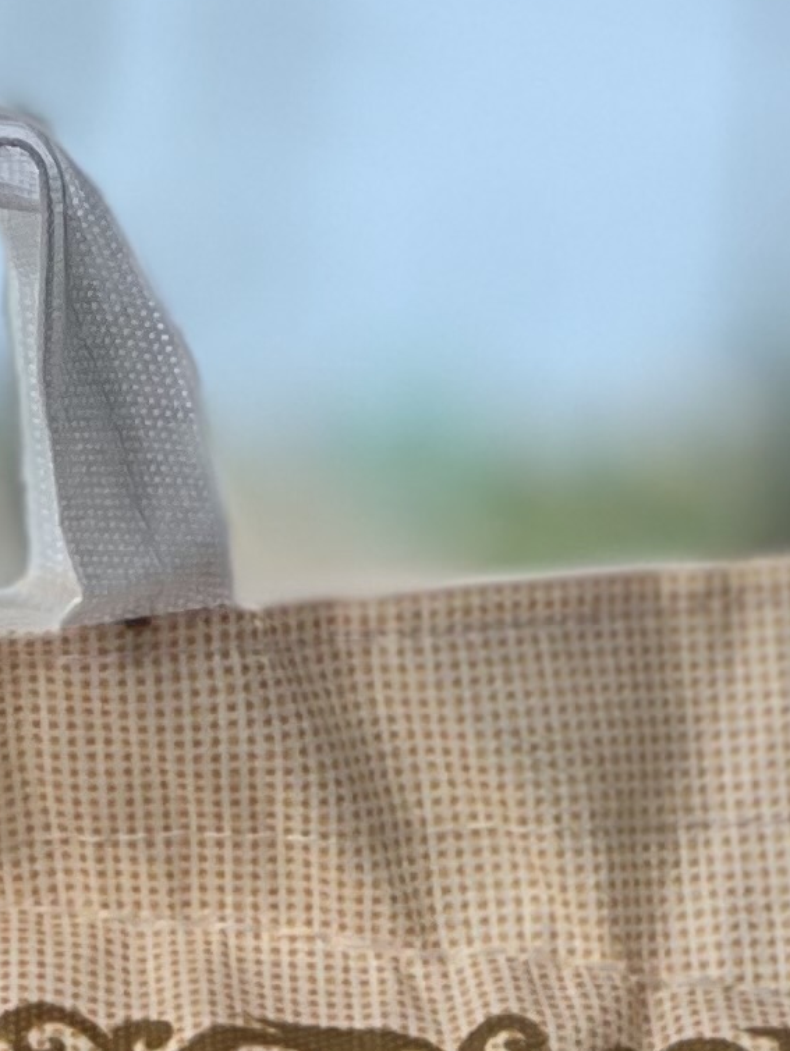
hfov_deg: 3.6
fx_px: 12496
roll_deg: -3.8
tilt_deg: -7.3
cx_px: -82
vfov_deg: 4.8
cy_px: 2006
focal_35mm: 411
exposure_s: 1/355
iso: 32
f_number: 2.8
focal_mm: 9
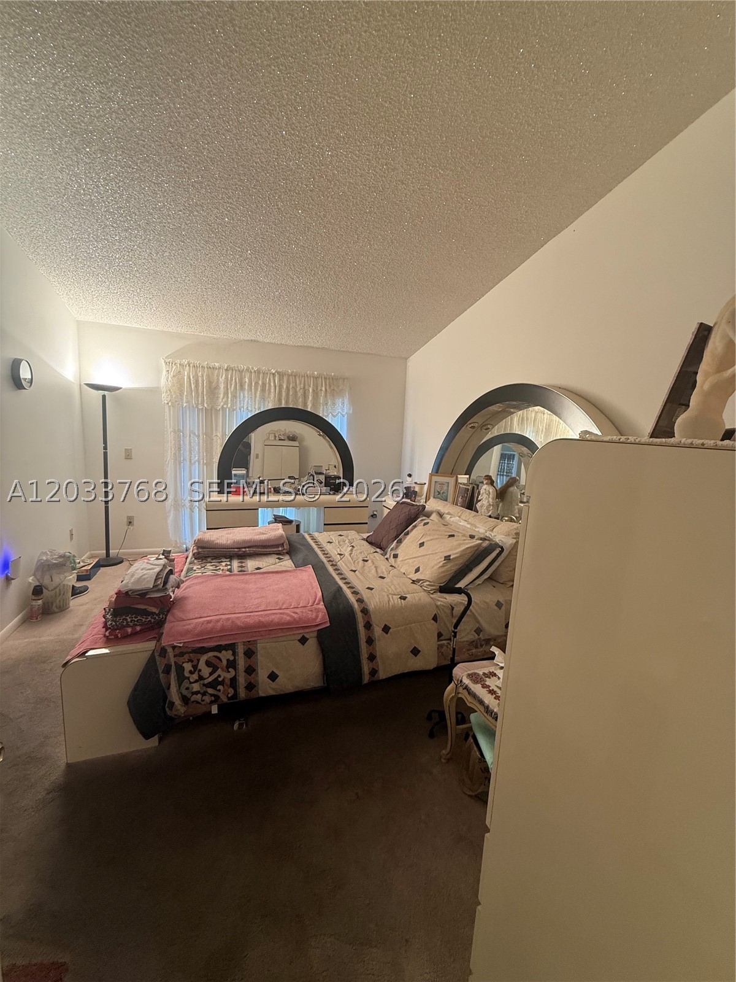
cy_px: 491
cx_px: 368
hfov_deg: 85.7
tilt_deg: -8.7
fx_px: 397
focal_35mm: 14
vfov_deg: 102.1
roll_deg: -3.2
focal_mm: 2.22
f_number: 2.2
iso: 200
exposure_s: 1/60
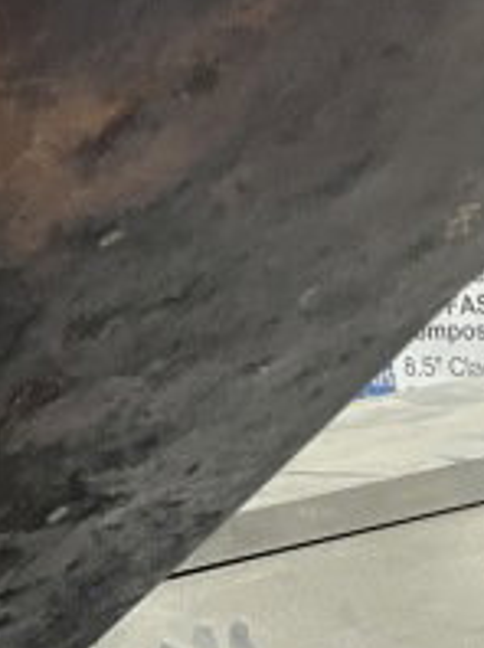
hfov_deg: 12.6
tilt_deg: +1.7
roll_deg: +6.5
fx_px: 1999
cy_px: 345
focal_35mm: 107
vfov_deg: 18.4
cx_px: -379
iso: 640
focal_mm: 4.2
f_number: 1.6
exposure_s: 1/31
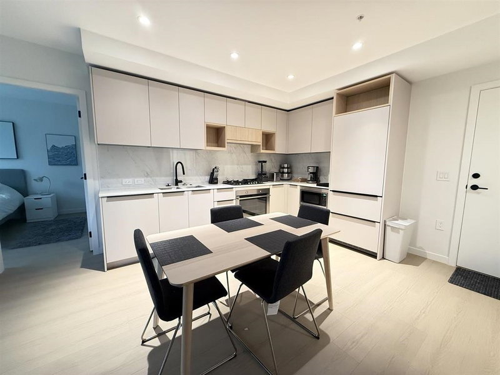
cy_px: 188
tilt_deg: -6.6
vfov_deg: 85.7
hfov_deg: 102.1
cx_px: 250
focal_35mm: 14
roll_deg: -0.5
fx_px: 202
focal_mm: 2.22
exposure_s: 1/60
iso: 640
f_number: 2.2
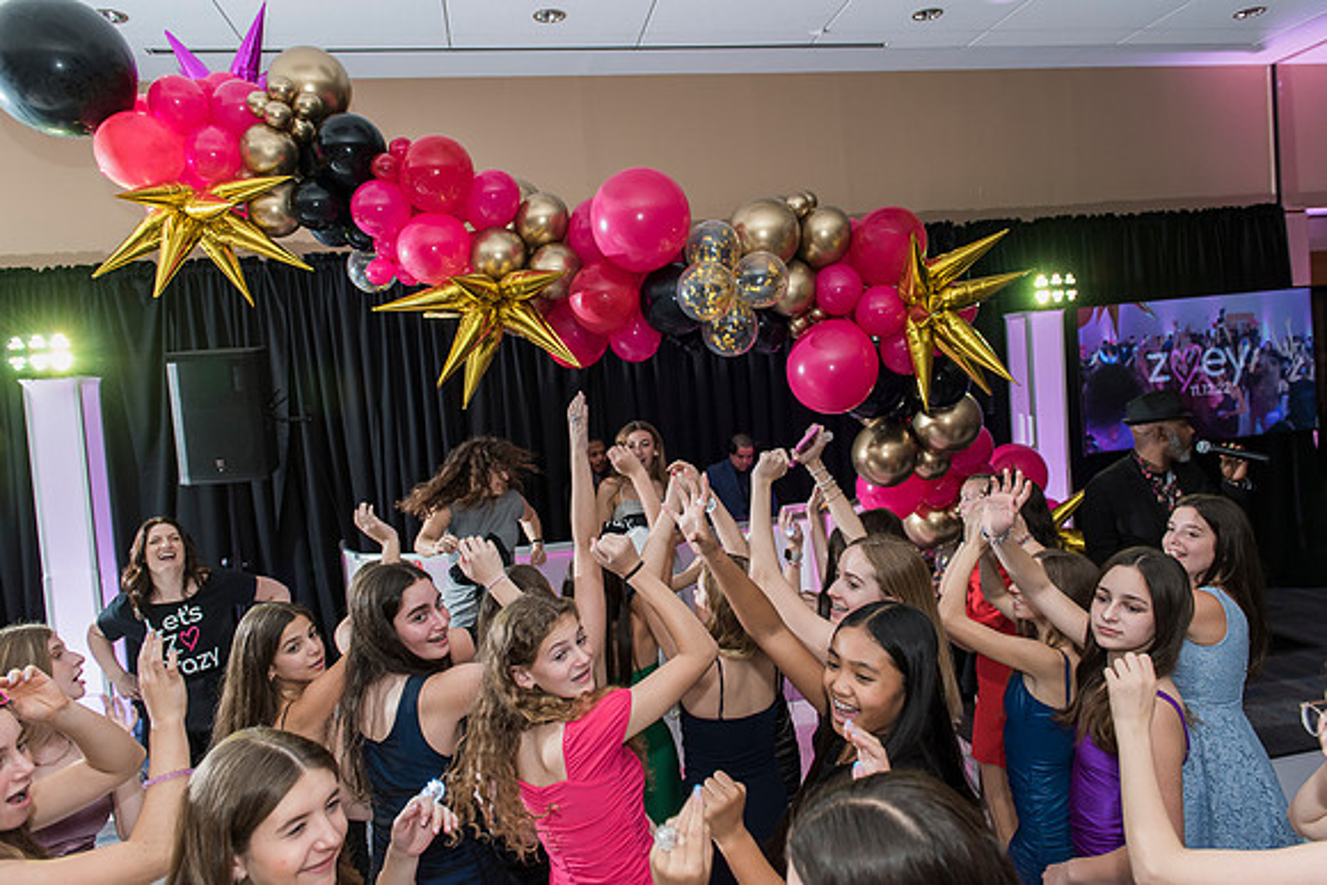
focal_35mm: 25
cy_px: 432
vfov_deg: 52.1
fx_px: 905
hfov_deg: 72.5
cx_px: 679
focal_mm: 24
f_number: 4
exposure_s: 1/100
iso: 800
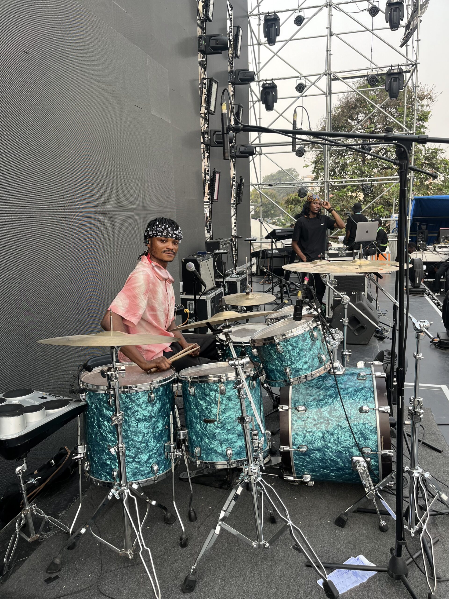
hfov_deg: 53.1
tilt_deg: -10.0
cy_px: 300
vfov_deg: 67.3
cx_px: 224
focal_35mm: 26
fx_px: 450
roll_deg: +1.7
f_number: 1.6
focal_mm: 5.1
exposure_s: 1/352
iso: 50
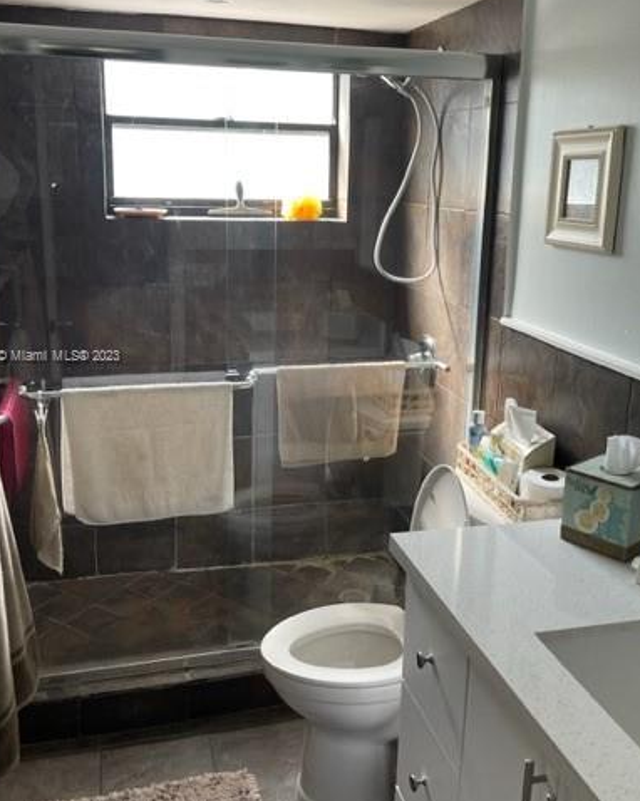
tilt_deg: -11.8
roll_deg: -0.6
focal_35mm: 34
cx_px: 330
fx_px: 806
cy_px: 357
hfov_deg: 43.3
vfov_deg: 52.8
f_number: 1.6
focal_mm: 4.2
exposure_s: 1/120
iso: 125
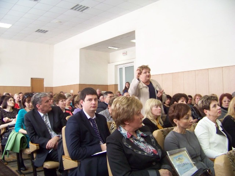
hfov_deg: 51.4
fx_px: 244
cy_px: 88
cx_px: 118
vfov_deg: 39.7
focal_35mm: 36
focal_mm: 5.85
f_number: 2.8
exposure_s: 1/30
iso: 245
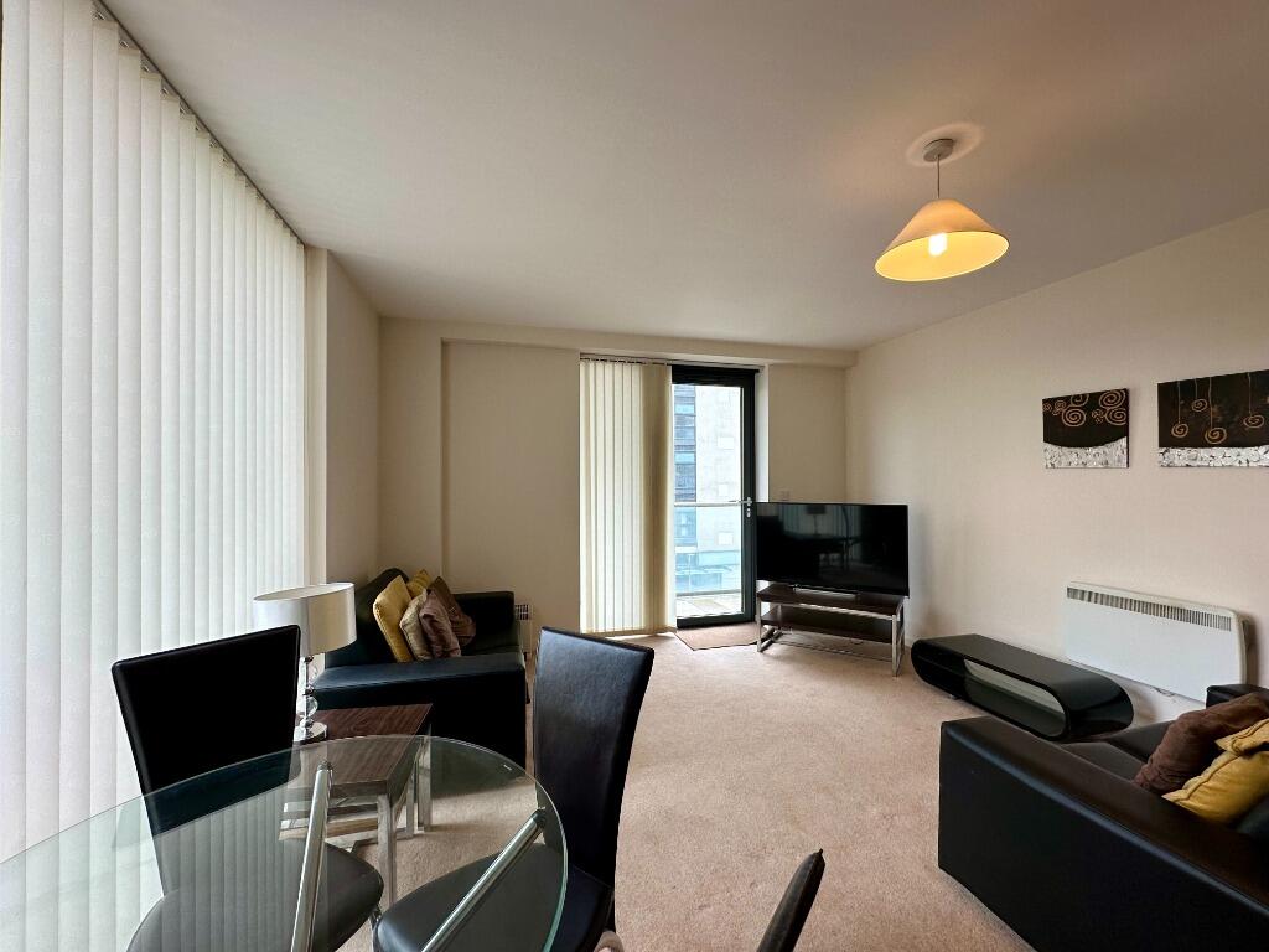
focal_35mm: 14
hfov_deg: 102.1
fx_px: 513
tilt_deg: +0.5
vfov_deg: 85.7
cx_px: 634
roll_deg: +0.4
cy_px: 476
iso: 64
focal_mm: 2.22
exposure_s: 1/100
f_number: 2.2
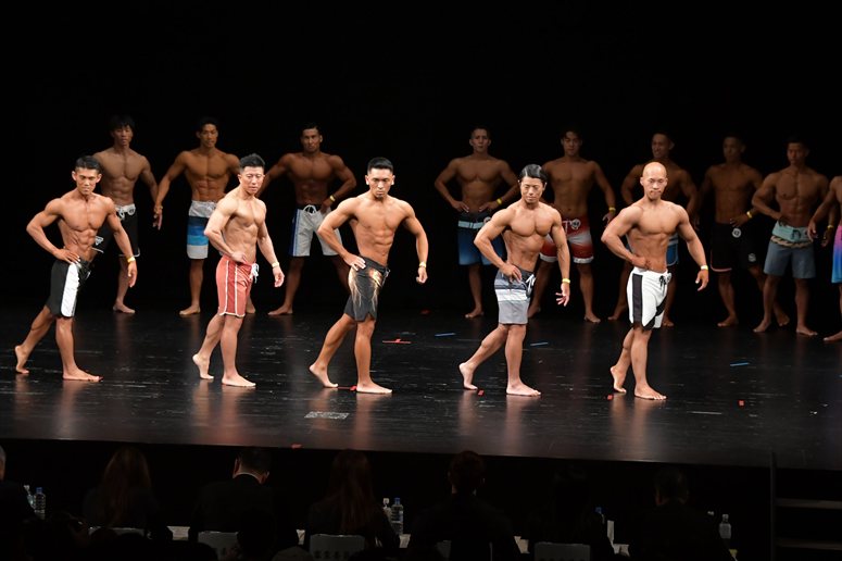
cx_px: 421
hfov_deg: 14.9
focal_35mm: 138
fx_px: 3226
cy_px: 280
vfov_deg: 9.9
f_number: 5.6
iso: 3200
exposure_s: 1/400
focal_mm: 92
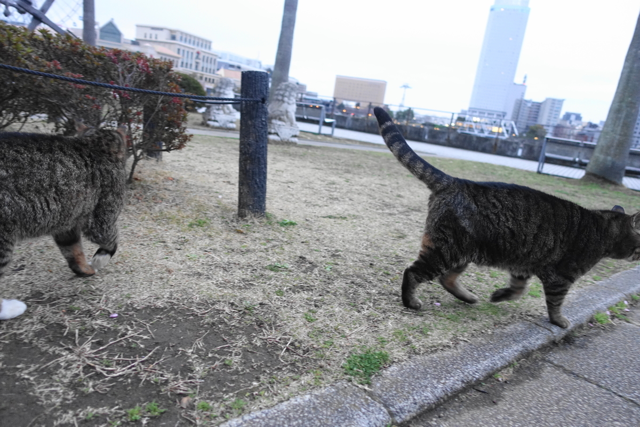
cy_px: 214
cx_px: 320
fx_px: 427
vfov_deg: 53.1
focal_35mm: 24
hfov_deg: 73.7
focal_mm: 8.8
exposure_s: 1/100
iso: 1000
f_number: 1.8
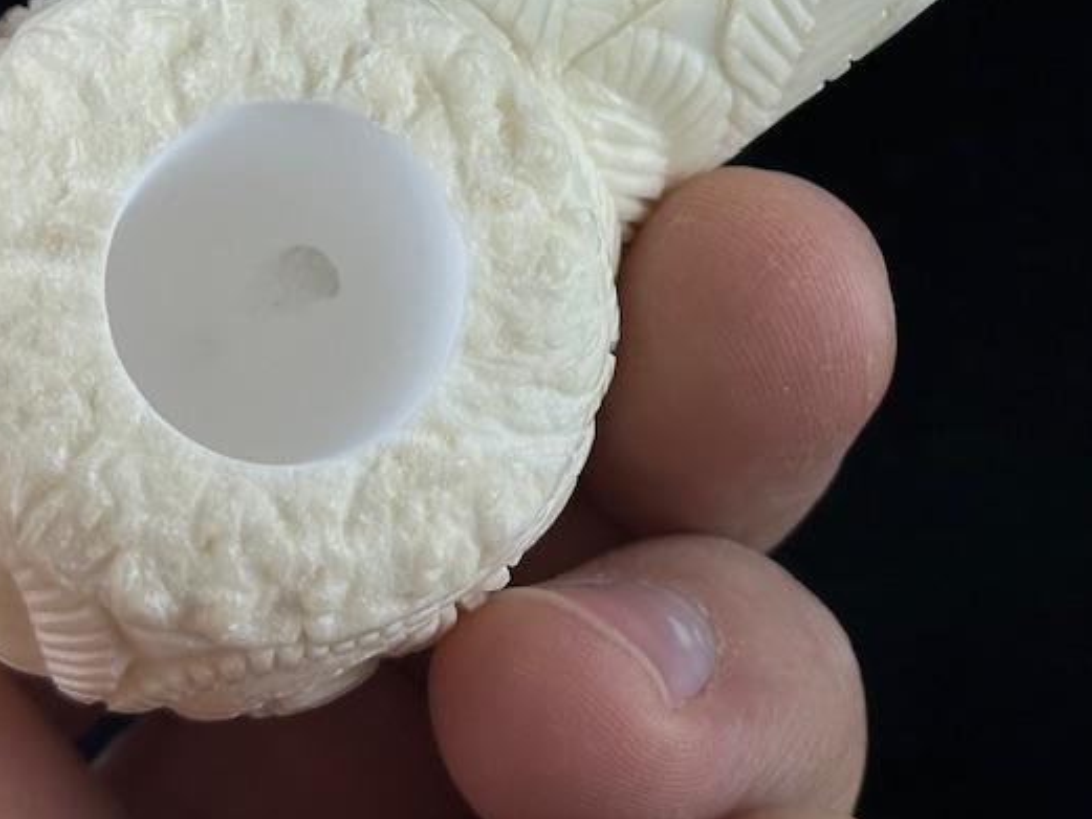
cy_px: -113
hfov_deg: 16.6
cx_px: 882
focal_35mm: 118
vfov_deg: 12.3
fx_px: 3723
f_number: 1.78
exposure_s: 1/756
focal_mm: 6.86
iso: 64
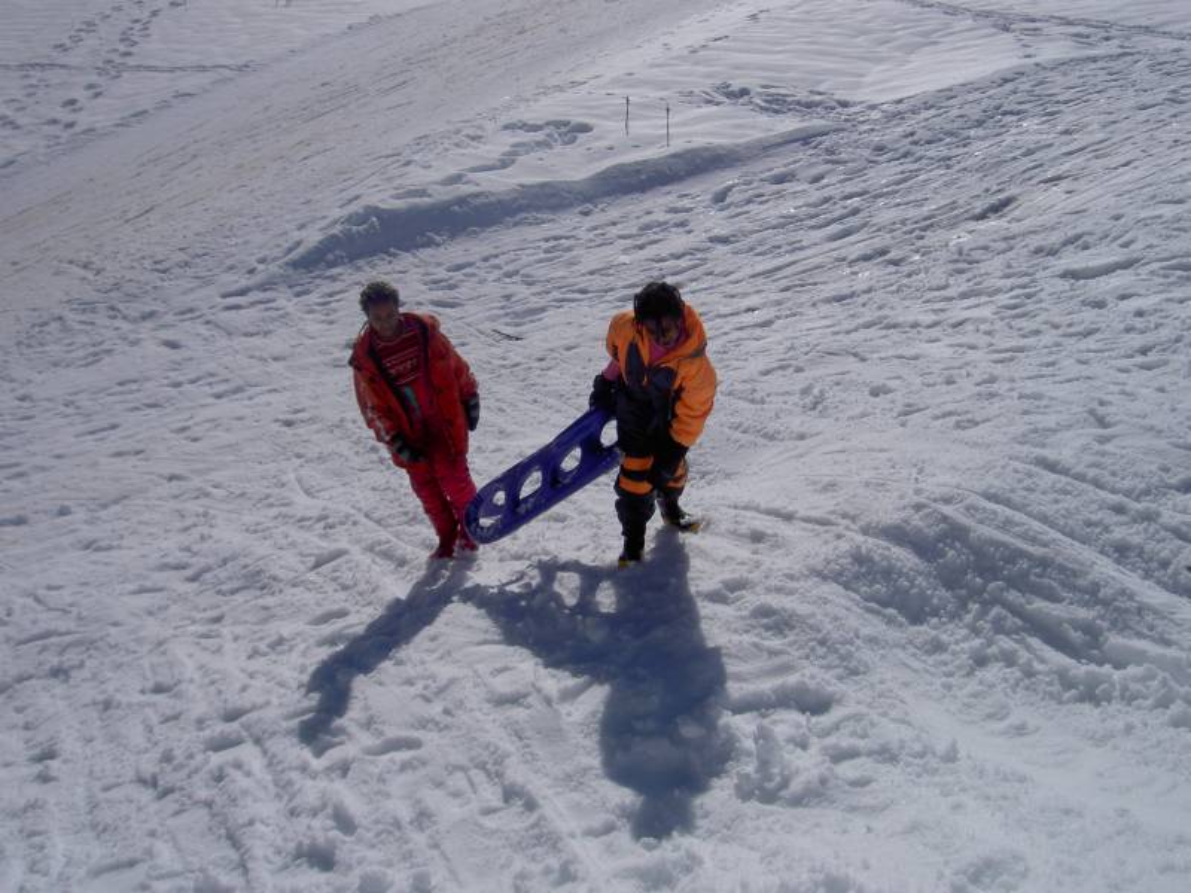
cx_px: 596
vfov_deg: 36.8
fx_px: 1342
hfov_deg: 47.9
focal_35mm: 39
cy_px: 446
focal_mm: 8
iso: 100
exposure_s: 1/2000
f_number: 4.7
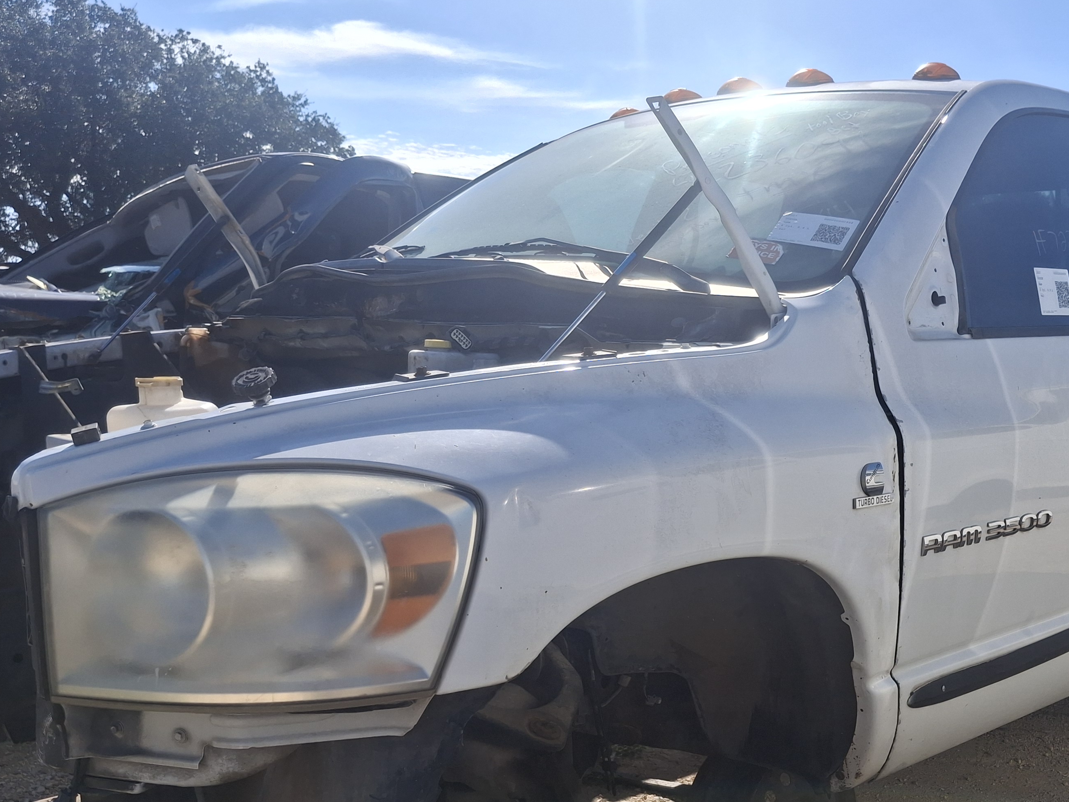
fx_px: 1205
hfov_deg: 47.0
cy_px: 548
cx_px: 724
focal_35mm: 39
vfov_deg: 36.4
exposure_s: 1/3759
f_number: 1.8
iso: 32
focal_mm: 4.69
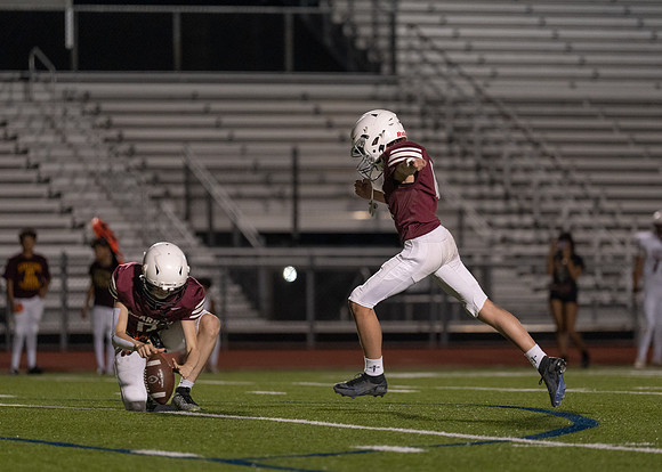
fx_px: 5092
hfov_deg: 7.4
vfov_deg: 5.3
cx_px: 375
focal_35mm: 271
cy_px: 216
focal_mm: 200
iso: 2500
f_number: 2.8
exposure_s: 1/1000
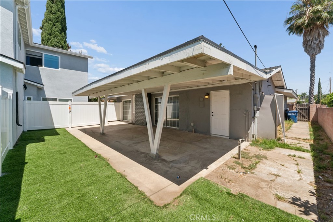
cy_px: 111
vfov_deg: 81.2
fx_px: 129
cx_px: 166
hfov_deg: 104.3
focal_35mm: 14
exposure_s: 1/20
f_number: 22
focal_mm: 14
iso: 100
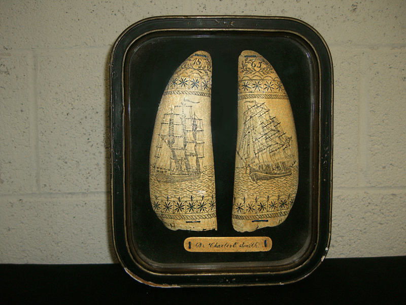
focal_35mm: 38
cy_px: 152
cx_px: 203
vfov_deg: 37.7
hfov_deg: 49.0
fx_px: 446
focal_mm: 7.9
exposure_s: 1/30
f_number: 2.8
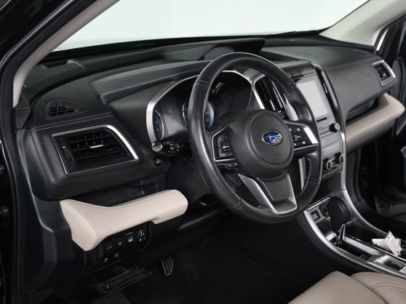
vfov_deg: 33.6
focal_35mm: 43
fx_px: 504
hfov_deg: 43.8
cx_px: 226
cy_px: 151
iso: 100
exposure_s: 1/160
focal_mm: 26
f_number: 4
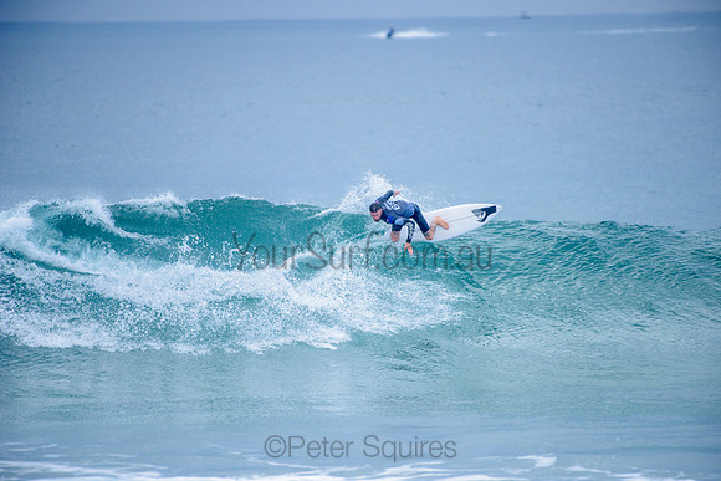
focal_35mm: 500
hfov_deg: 4.1
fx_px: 10016
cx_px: 360
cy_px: 240
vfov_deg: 2.8
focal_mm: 500
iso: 450
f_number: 5.6
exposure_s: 1/2000
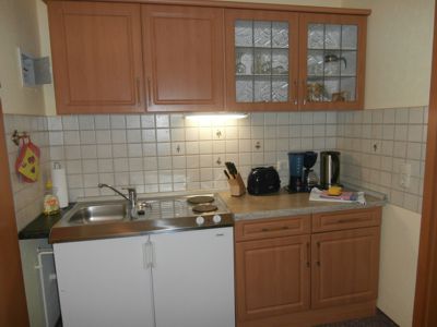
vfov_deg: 56.8
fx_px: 303
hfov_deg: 71.6
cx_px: 218
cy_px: 164
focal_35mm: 24
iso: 200
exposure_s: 1/30
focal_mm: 4.2
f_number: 3
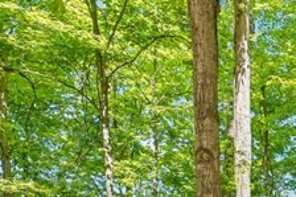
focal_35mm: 68
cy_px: 311
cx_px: 476
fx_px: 559
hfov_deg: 22.6
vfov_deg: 17.6
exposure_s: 1/100
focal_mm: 14
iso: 200
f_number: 8
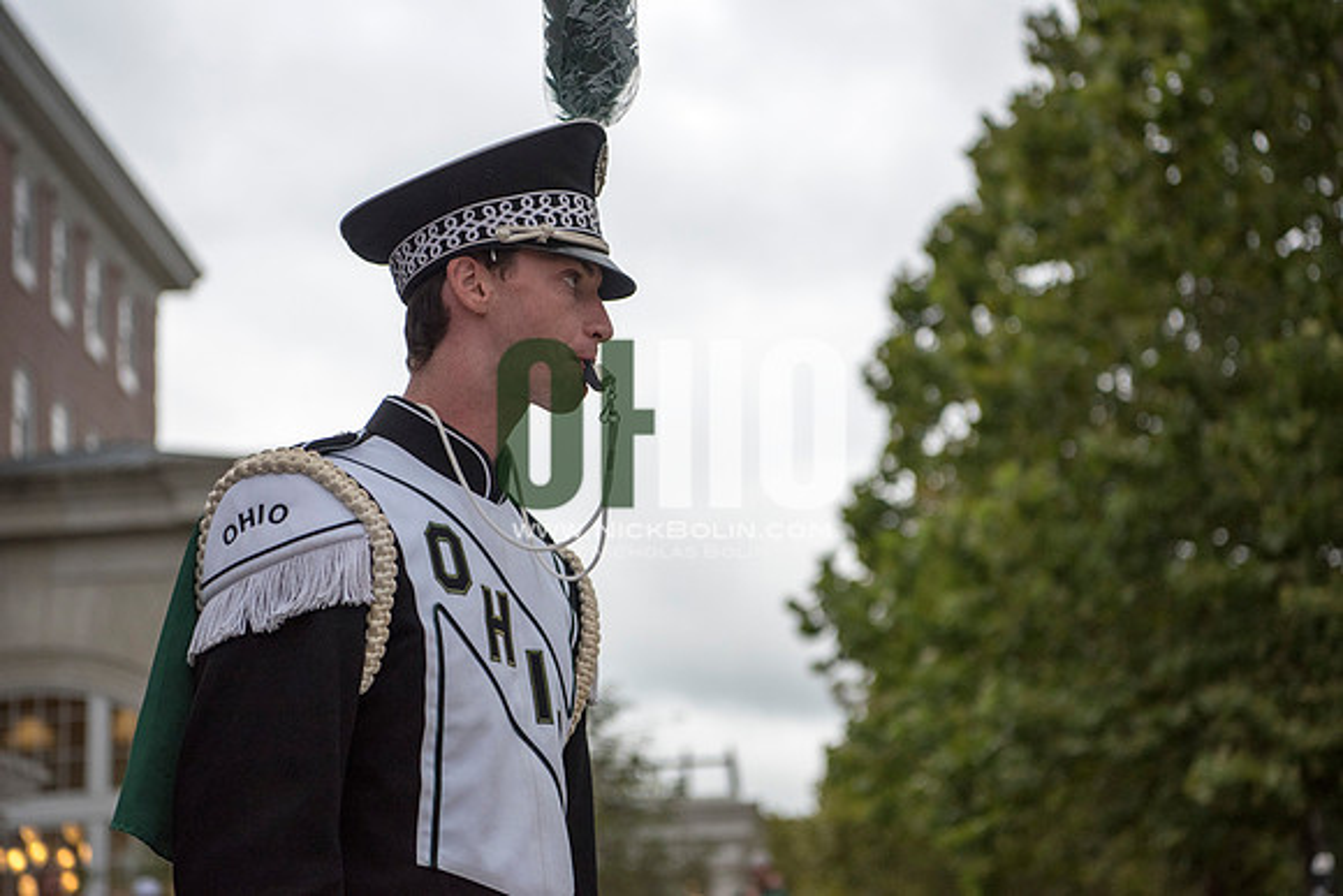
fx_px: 2612
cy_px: 448
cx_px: 672
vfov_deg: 19.5
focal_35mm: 70
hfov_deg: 28.8
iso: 1600
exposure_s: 1/2000
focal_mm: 70
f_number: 3.5
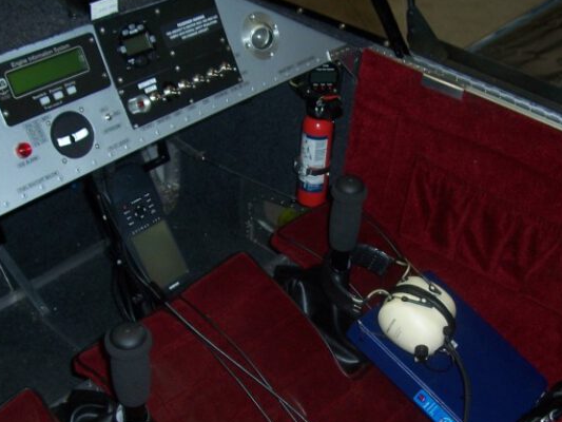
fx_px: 796
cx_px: 329
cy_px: 301
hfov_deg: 38.8
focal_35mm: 49
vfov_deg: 29.4
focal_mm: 5.6
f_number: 2.7
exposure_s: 1/60
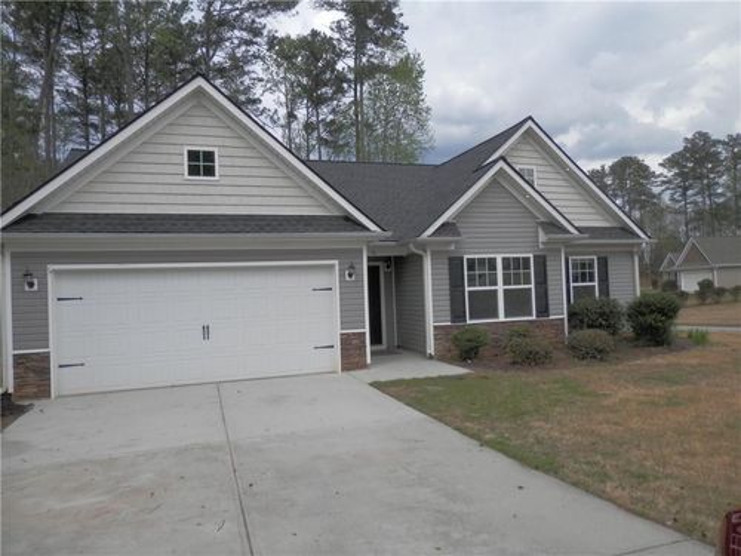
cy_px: 278
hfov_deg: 69.4
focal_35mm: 25
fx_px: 535
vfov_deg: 54.9
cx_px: 370
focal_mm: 4.5
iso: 80
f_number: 8.7
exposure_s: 1/125
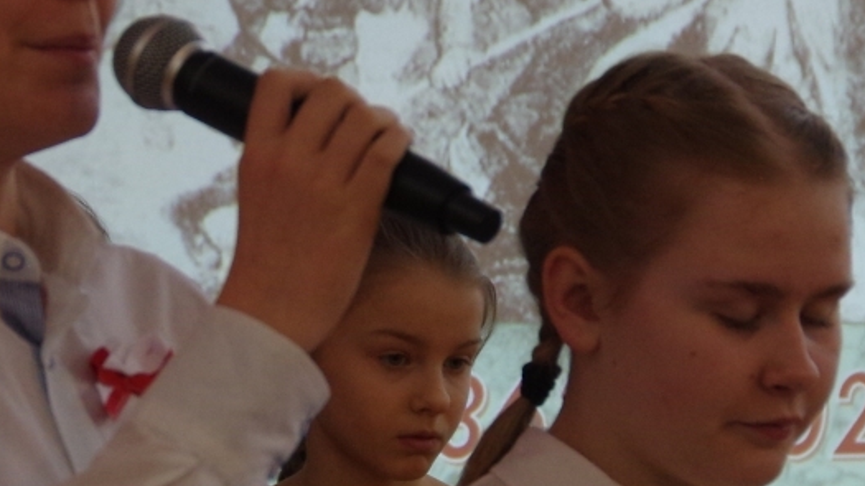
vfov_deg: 3.3
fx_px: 8393
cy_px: 449
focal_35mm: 366
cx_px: 348
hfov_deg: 5.9
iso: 800
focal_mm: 68
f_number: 6.3
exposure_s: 1/125
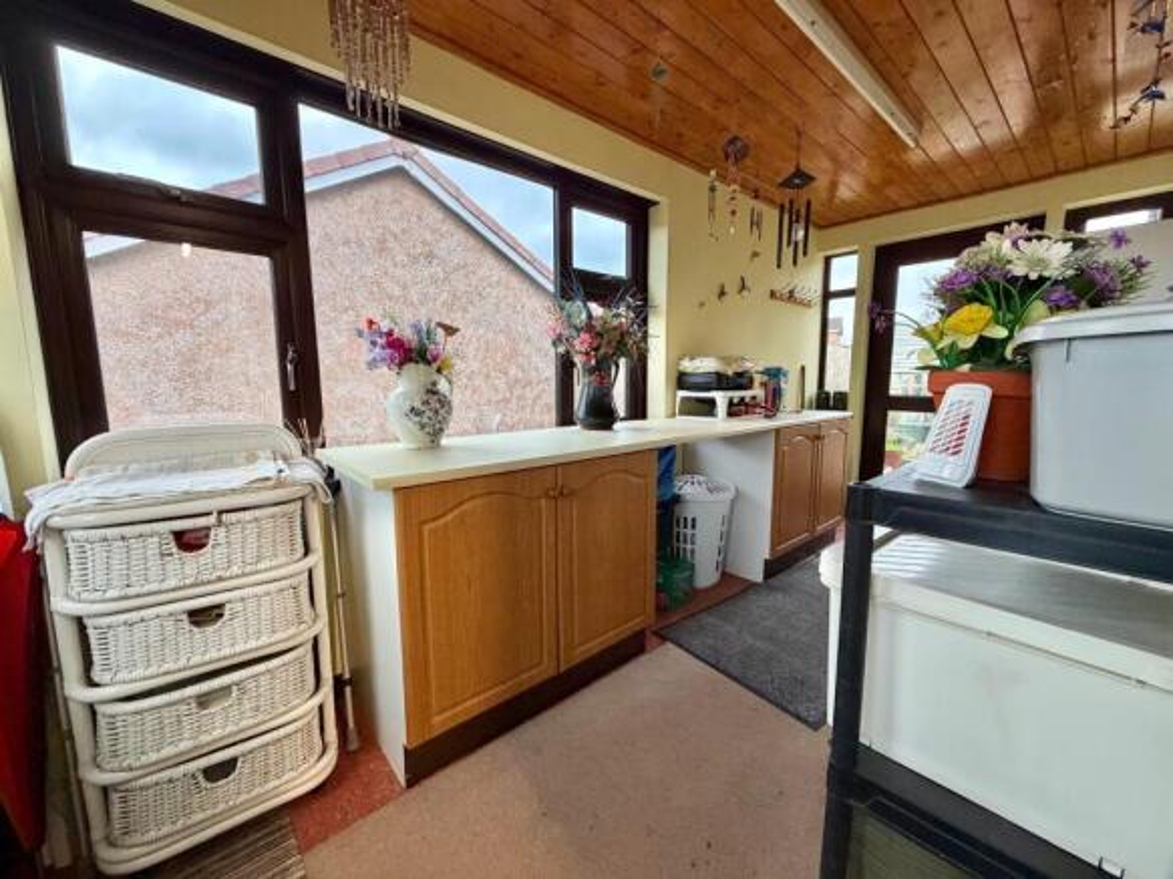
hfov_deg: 102.1
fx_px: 474
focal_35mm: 14
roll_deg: +0.1
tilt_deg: -7.9
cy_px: 440
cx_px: 586
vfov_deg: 85.7
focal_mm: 2.22
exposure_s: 1/50
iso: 320
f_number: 2.2
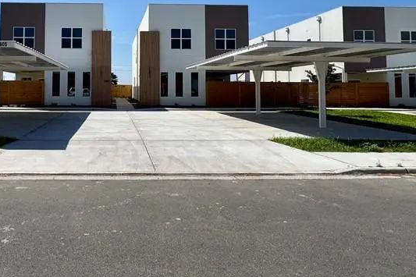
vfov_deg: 45.0
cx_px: 123
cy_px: 73
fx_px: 323
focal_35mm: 28
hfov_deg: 63.0
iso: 50
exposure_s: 1/3546
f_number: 2.2
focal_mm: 2.22
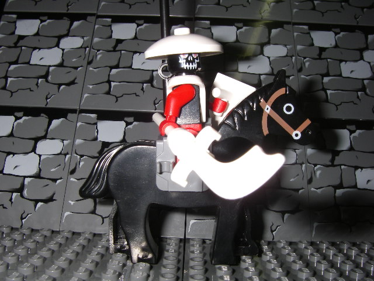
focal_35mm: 38
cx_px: 187
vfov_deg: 37.7
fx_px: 411
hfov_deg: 49.0
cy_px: 140
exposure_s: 1/40
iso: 80
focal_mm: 6.3
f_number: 6.6
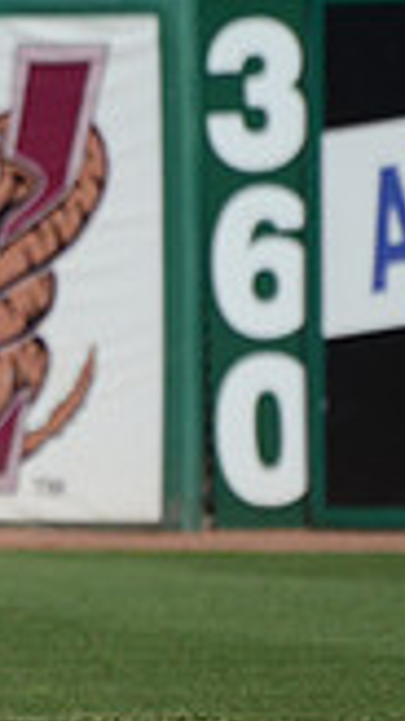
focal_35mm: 1442
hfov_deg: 0.8
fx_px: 27587
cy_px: 317
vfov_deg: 1.5
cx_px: -608
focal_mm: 260
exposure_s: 1/8000
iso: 800
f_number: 5.6
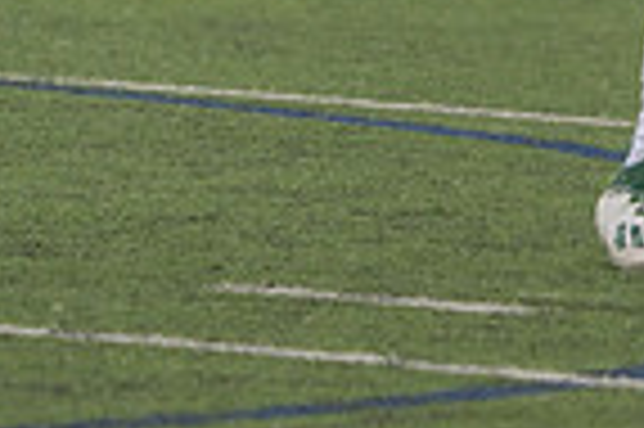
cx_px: 856
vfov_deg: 1.1
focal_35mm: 1256
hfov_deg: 1.6
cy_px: -421
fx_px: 22443
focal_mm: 309
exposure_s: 1/1000
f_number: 5.6
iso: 800
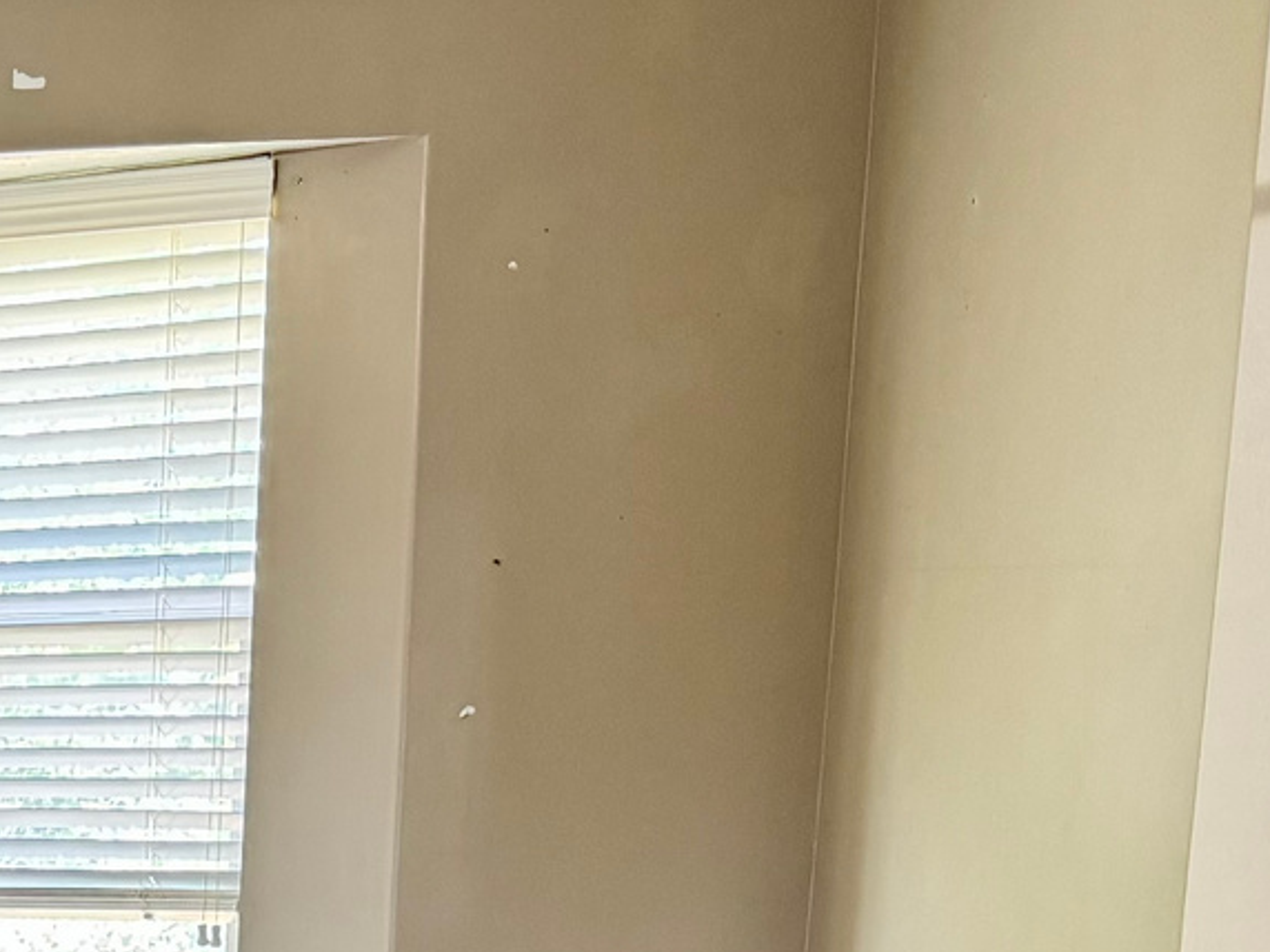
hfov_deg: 19.6
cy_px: 1305
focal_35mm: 86
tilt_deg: -13.8
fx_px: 3155
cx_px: -659
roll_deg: +1.3
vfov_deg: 16.1
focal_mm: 6.76
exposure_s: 1/60
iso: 320
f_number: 1.78
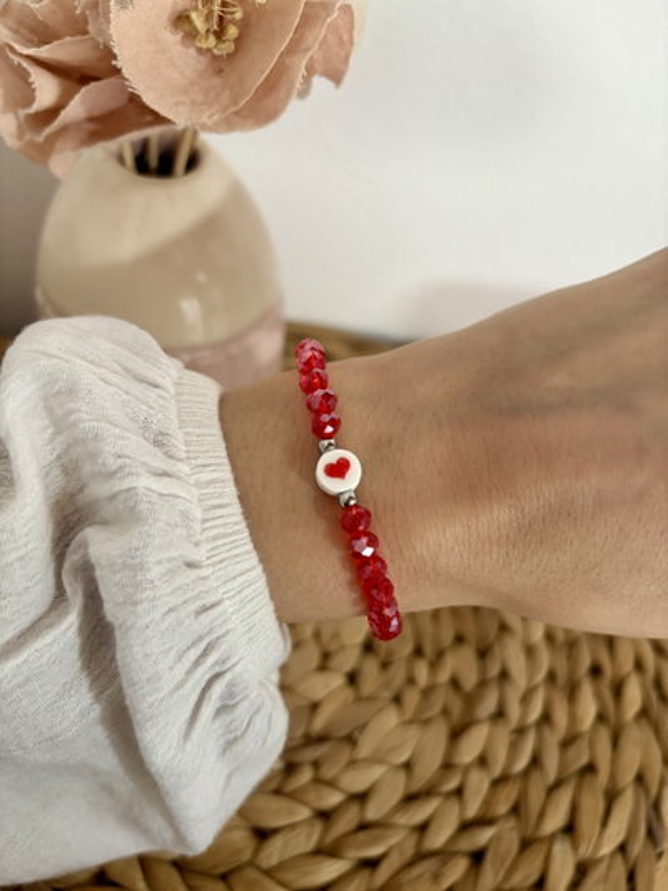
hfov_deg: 53.1
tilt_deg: -48.8
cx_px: 334
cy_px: 446
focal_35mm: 26
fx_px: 669
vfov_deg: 67.3
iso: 400
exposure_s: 1/60
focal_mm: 5.96
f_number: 1.6
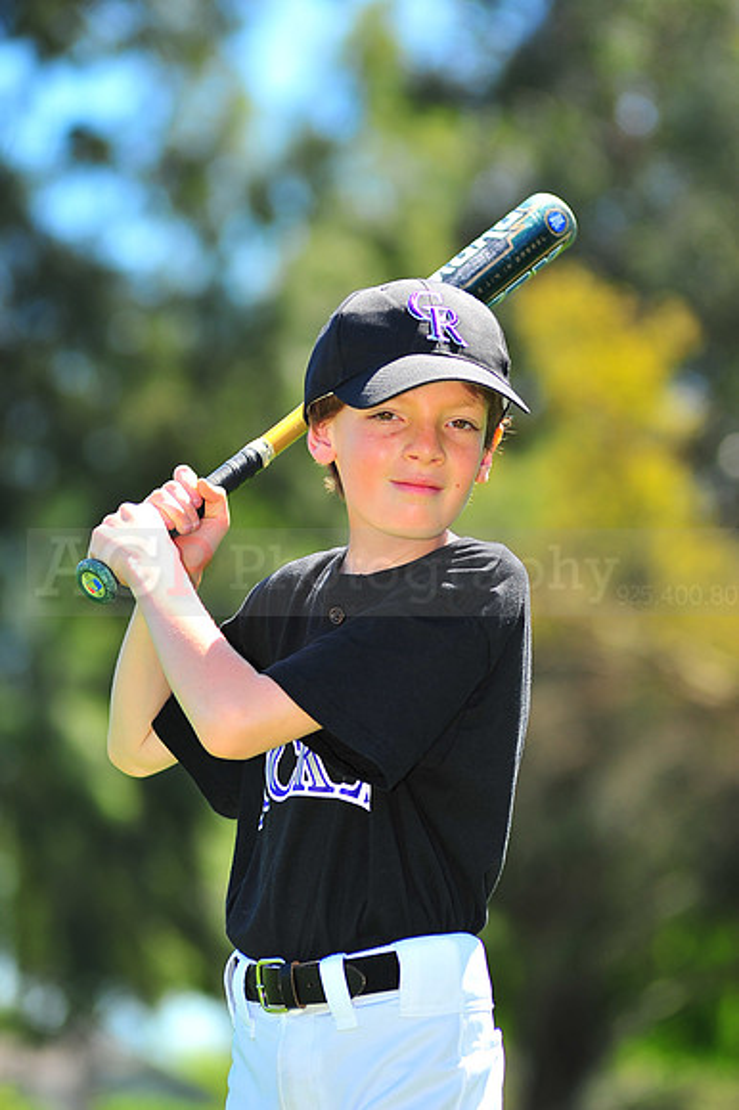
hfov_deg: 7.6
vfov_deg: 11.4
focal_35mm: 180
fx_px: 5549
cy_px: 555
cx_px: 370
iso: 200
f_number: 5
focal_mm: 180
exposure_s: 1/500
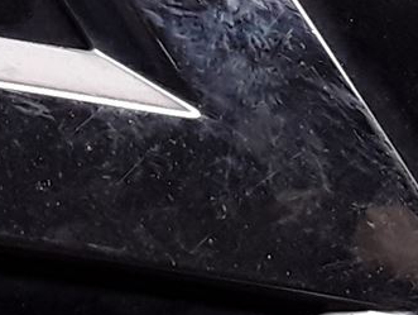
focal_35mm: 173
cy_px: -205
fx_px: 2091
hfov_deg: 11.4
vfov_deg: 8.4
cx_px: 85
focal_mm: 2.91
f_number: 1.9
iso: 100
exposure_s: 1/170
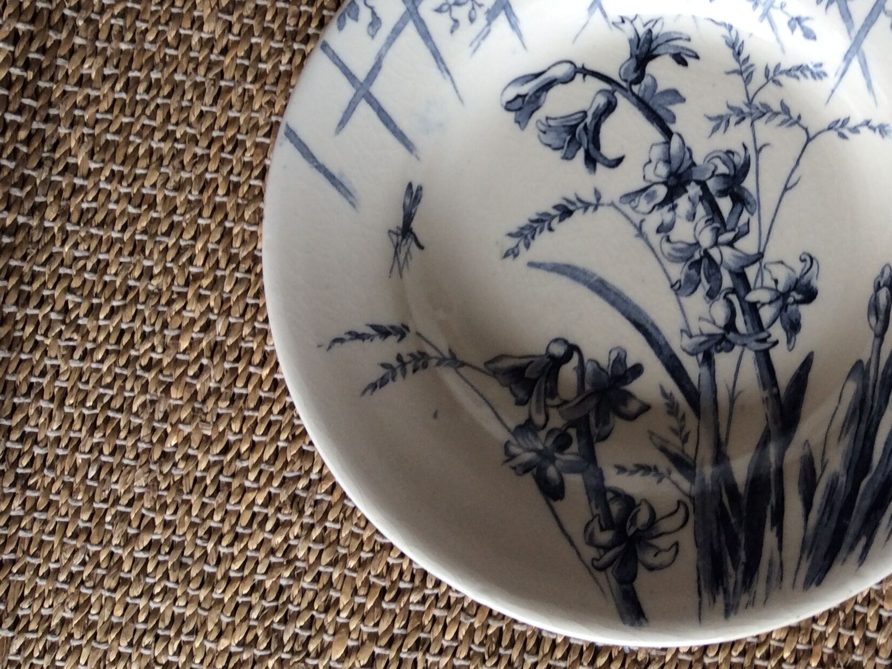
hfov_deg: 37.4
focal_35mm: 50
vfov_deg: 28.7
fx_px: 1288
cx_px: 652
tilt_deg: -82.0
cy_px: 168
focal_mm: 3.3
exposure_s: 1/25
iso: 40
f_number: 2.4
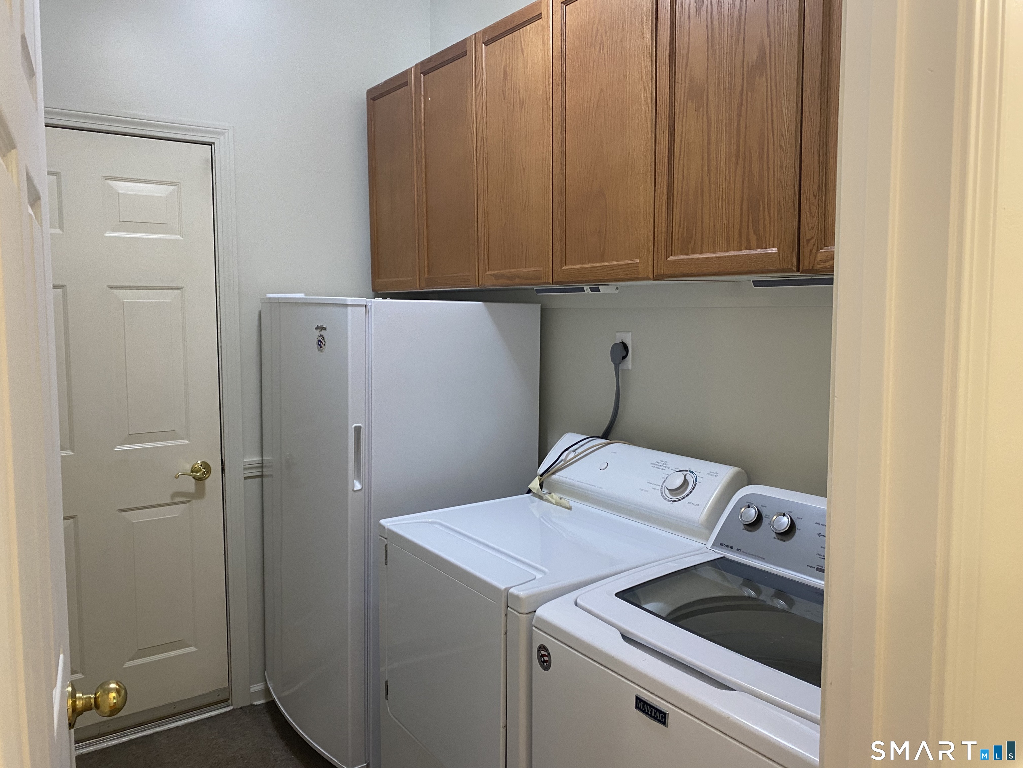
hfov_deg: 67.3
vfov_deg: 53.1
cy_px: 384
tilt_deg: -5.0
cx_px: 512
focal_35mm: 26
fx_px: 768
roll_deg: +0.6
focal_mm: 4.25
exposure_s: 1/60
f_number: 1.8
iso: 160
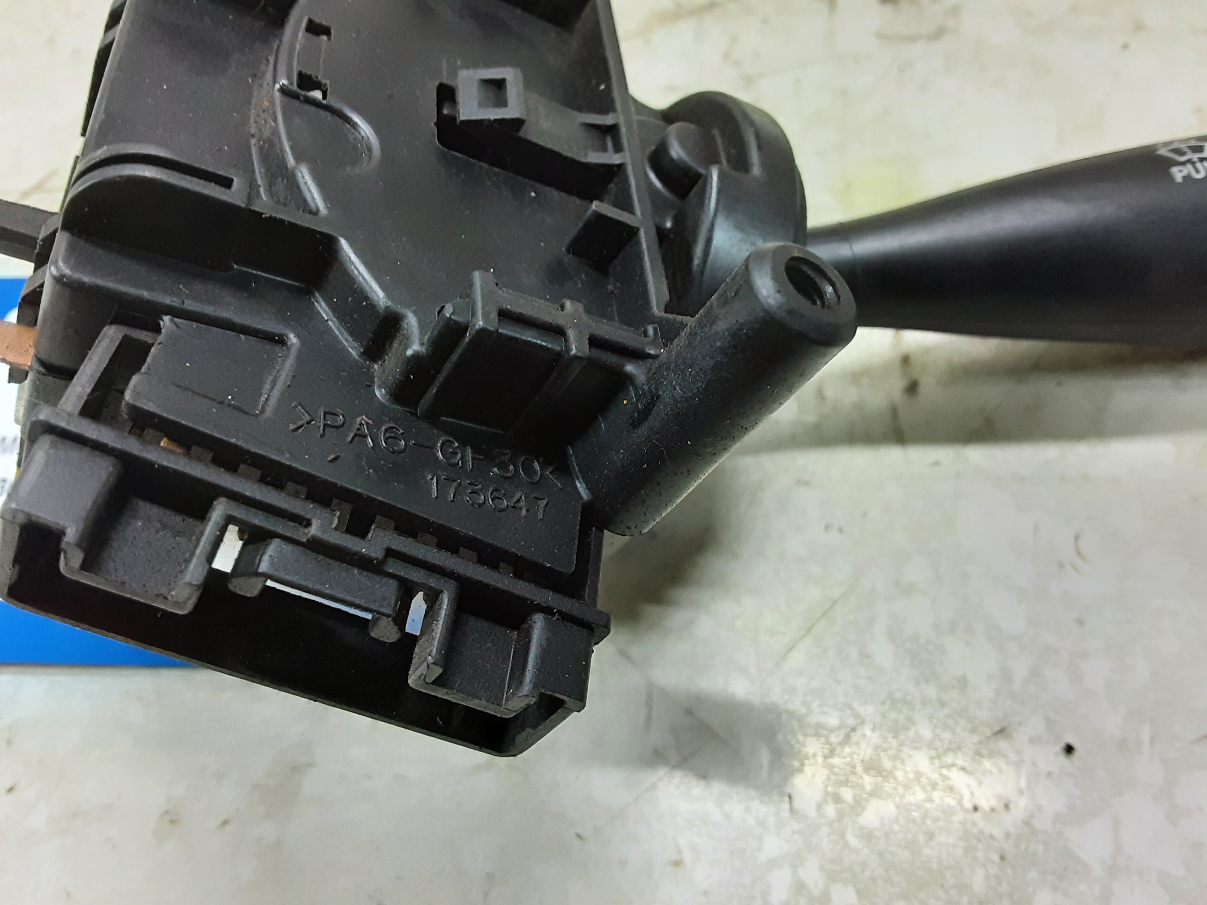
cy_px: 452
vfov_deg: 51.4
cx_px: 604
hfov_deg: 65.3
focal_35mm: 27
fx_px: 941
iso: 160
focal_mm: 2.91
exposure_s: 1/33
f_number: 1.9
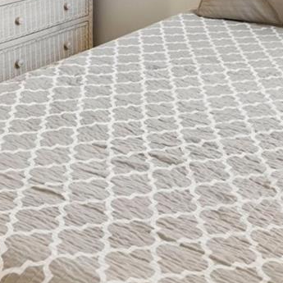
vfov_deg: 22.9
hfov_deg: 26.8
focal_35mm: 63
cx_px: 223
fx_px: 583
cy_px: -126
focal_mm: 16
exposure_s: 1/8
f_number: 8
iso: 400
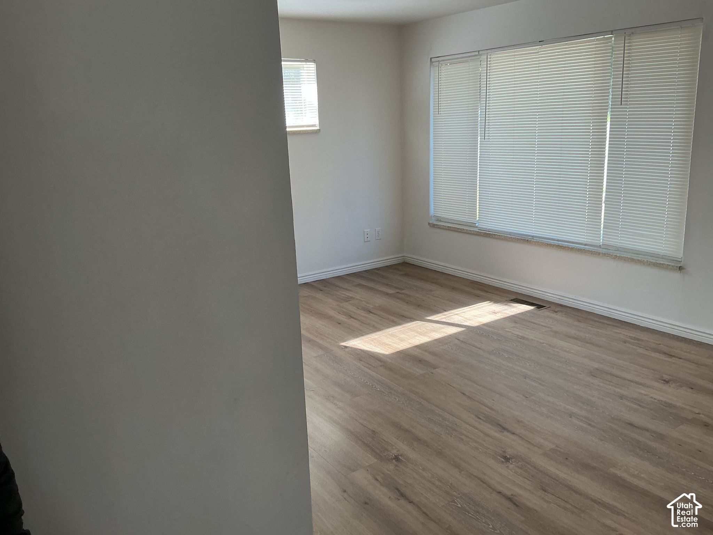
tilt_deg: -13.5
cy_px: 268
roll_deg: +2.1
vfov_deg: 48.2
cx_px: 356
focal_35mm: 29
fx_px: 597
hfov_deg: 61.7
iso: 50
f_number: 1.8
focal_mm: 3
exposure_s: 1/120
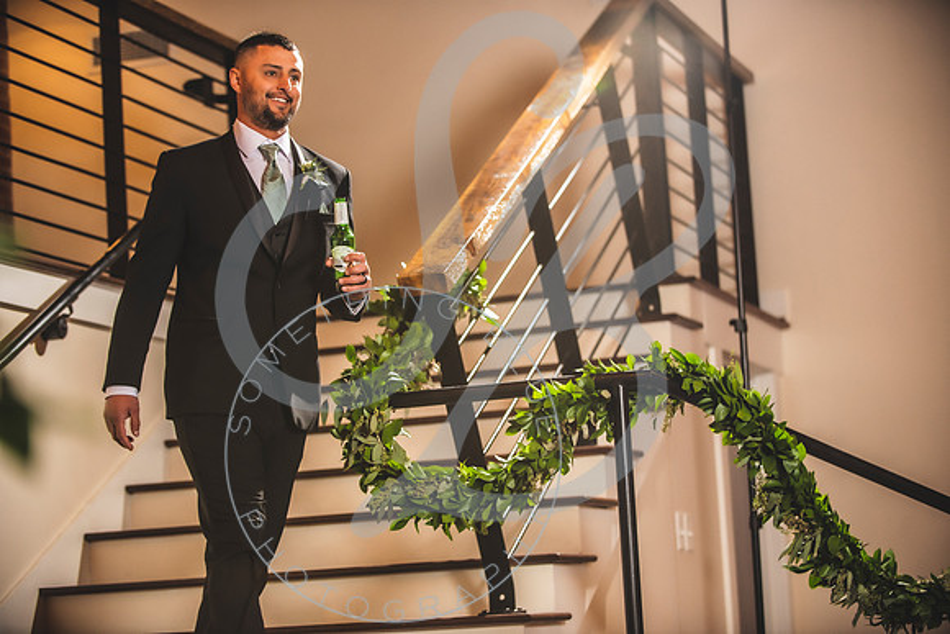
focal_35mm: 95
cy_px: 317
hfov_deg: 21.5
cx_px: 475
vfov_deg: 14.4
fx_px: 2507
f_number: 2.8
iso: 800
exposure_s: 1/200
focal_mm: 95
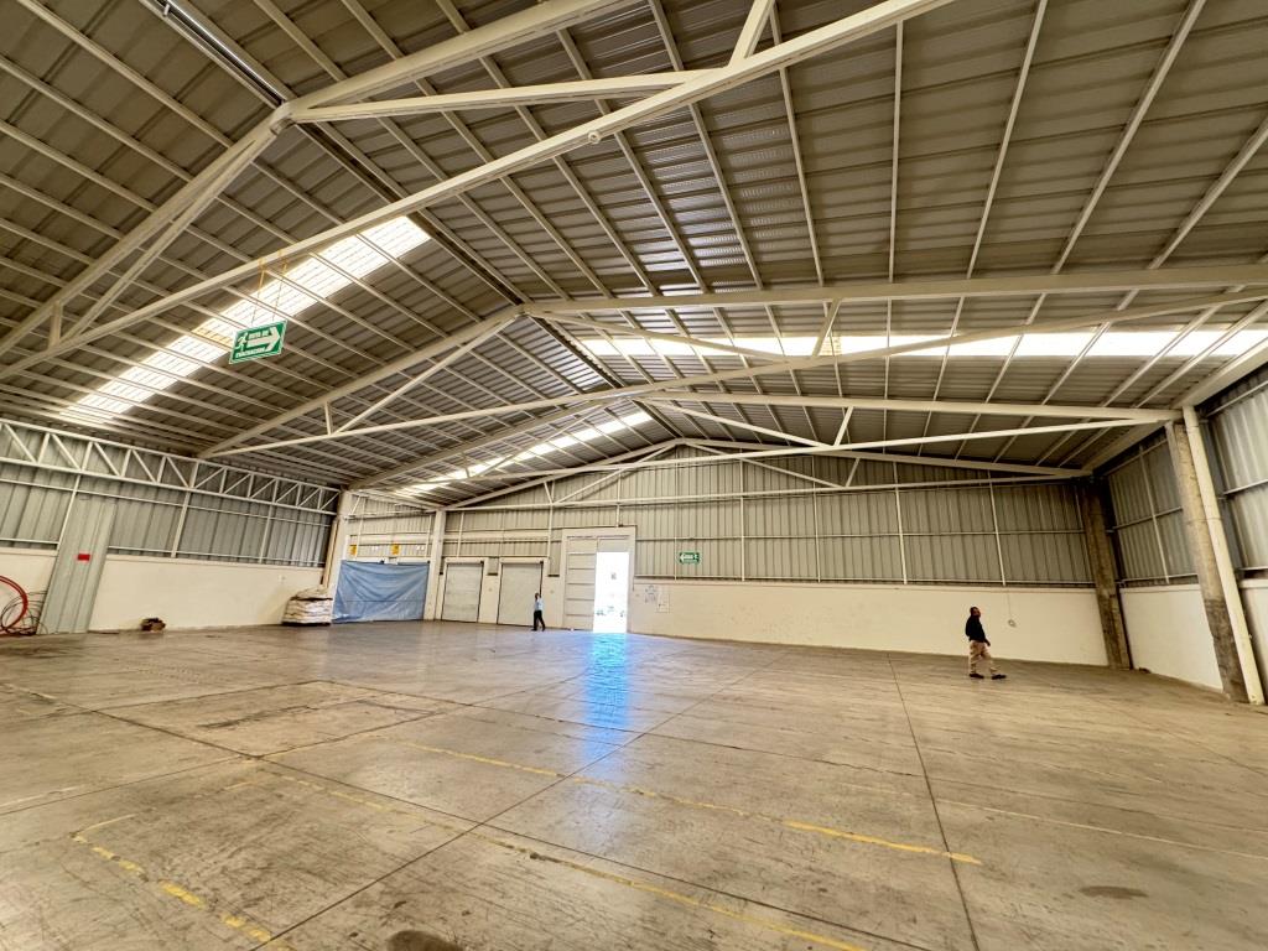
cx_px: 634
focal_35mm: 14
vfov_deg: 85.7
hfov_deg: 102.1
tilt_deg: +13.5
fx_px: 513
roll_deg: -1.7
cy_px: 476
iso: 320
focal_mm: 2.22
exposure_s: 1/95
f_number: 2.2
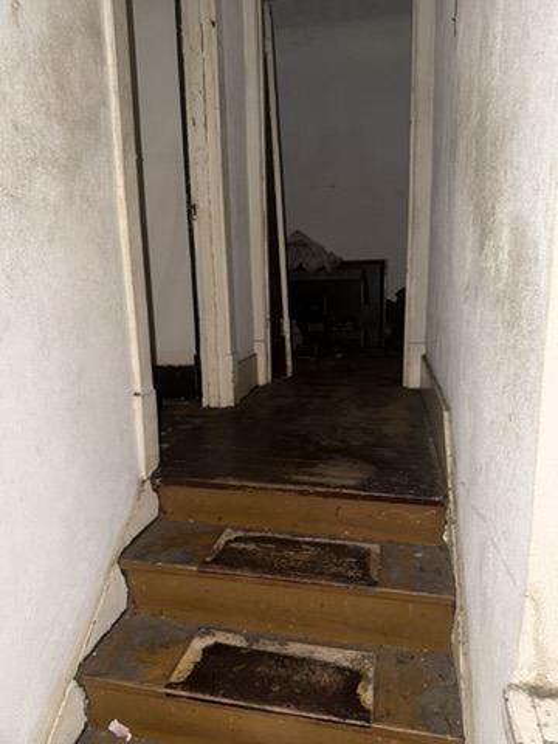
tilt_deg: -9.9
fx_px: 516
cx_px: 279
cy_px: 372
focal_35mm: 24
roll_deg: +1.2
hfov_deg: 56.8
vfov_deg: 71.6
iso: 64
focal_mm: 6.76
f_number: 1.78
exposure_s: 1/4
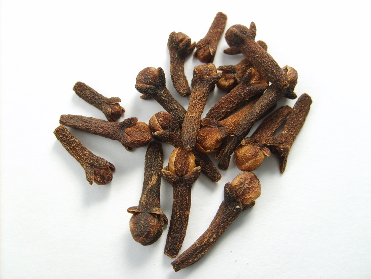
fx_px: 375
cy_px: 140
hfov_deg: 52.6
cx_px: 186
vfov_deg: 40.7
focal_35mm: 35
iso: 50
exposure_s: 1/45
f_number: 2.8
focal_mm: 5.8
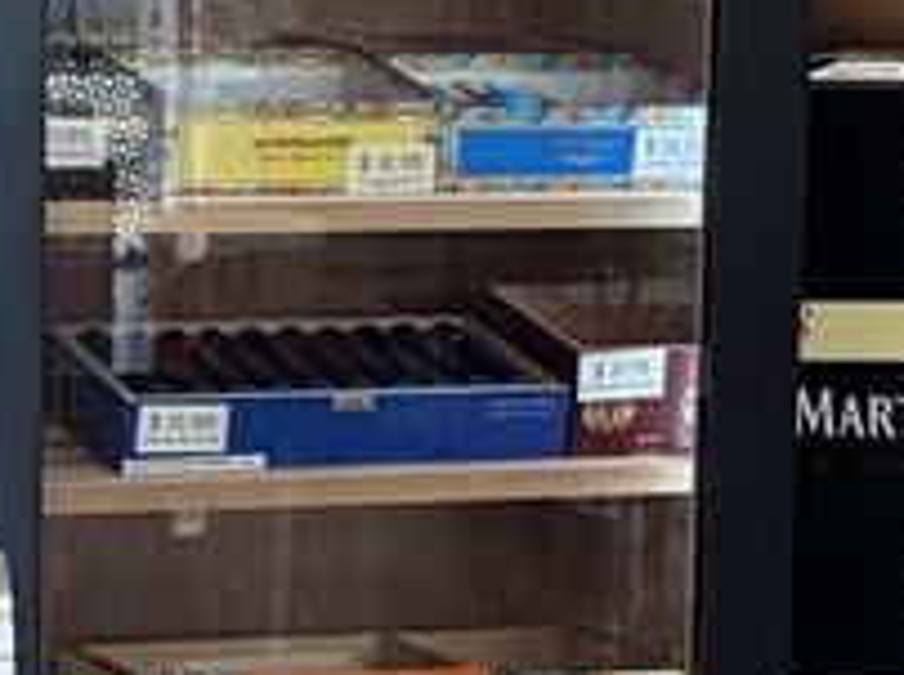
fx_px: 5373
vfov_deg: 7.2
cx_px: 148
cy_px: 447
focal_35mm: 206
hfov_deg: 9.6
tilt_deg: -6.3
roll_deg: +0.0
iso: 100
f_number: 1.6
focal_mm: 5.96
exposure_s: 1/219
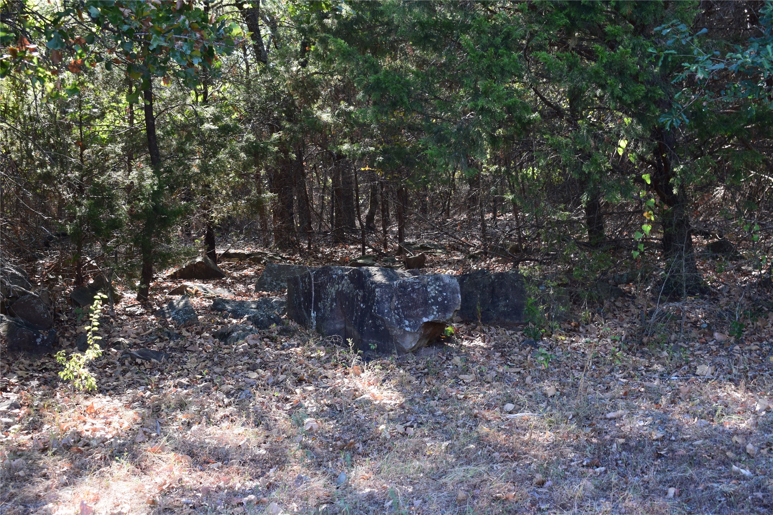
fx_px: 1127
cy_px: 258
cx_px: 386
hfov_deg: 37.9
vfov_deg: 25.7
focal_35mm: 52
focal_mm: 35
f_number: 8
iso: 400
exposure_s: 1/60
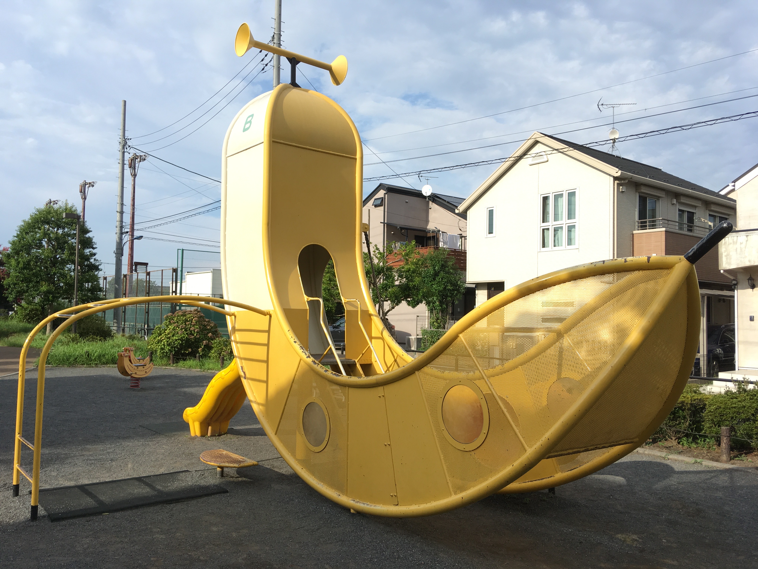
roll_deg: +0.2
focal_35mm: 29
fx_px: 635
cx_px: 379
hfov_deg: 61.7
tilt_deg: +2.3
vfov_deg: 48.2
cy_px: 284
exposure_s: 1/894
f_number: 2.2
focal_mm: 4.15
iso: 25
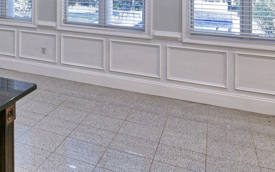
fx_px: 337
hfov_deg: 37.0
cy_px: -22
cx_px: -31
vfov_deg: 26.2
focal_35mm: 45
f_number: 4
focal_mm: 15
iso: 64
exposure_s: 1/40
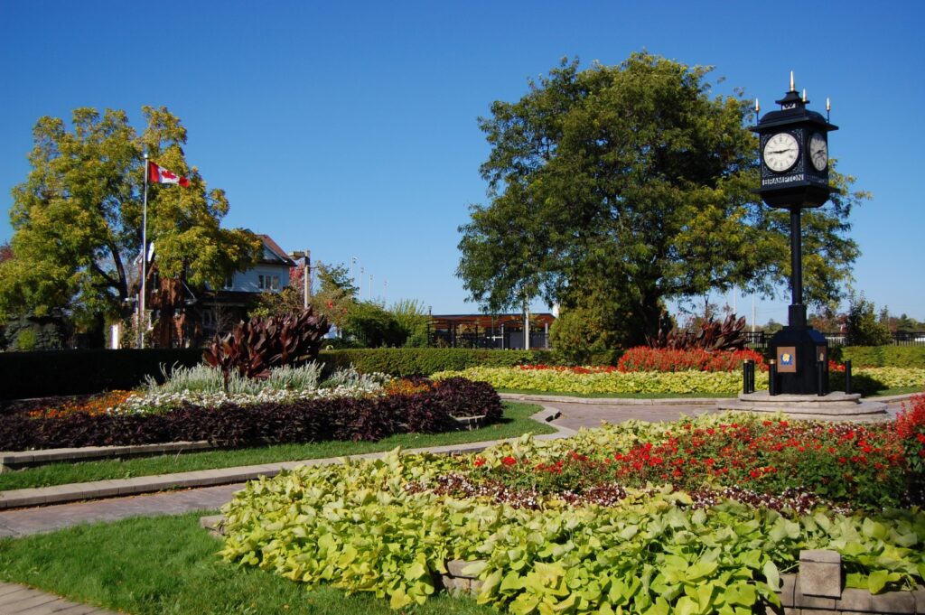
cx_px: 462
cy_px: 308
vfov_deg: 36.8
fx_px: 924
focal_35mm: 36
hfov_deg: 53.2
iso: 200
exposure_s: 1/2000
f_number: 4.5
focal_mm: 24
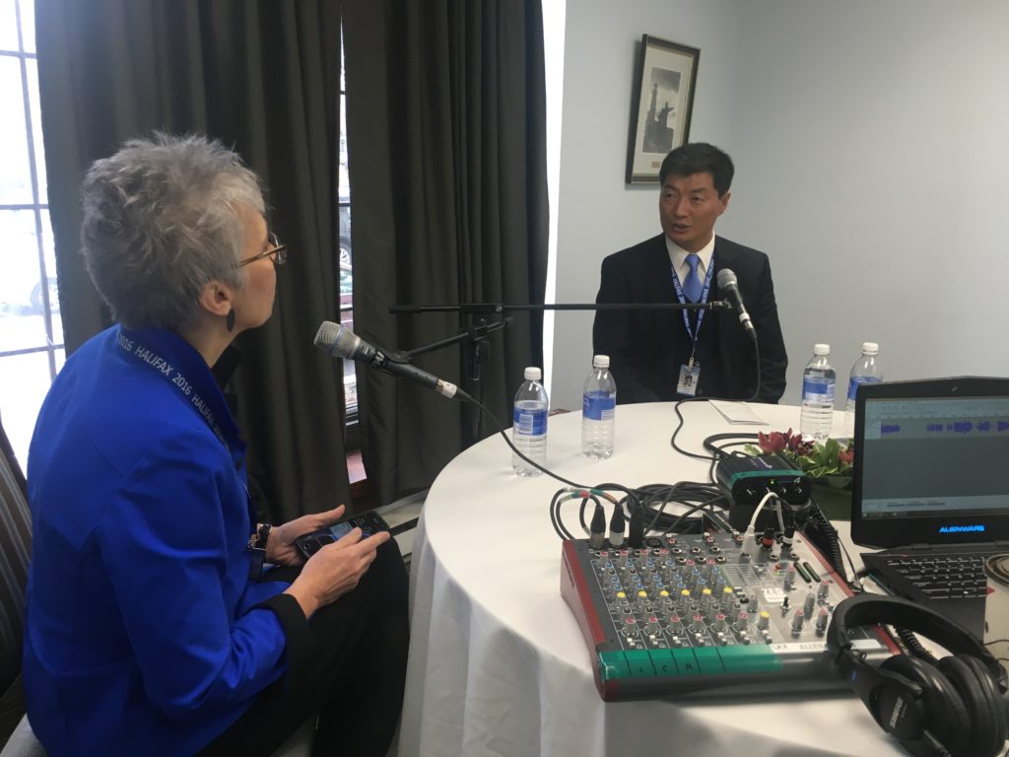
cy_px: 378
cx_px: 504
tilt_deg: -13.6
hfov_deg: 61.7
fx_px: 845
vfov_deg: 48.2
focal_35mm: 29
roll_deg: -1.0
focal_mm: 4.15
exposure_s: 1/30
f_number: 2.2
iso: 25
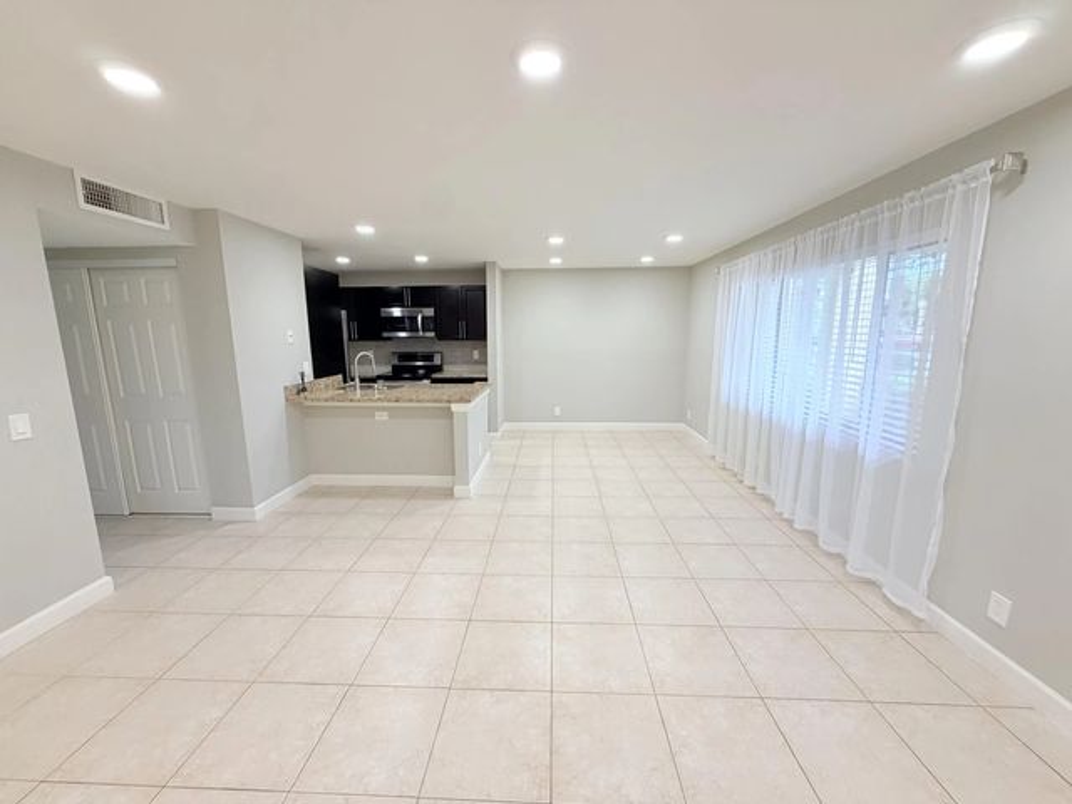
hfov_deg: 102.1
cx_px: 536
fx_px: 434
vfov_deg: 85.7
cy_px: 402
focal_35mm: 14
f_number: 2.2
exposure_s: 1/120
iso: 250
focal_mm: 2.22
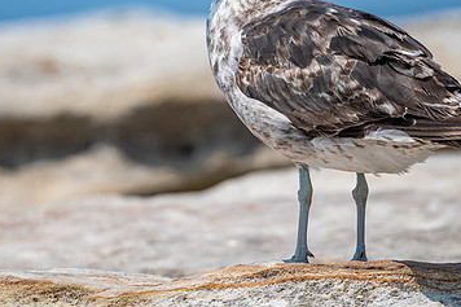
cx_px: 245
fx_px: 13759
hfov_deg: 1.9
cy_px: 114
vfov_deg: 1.3
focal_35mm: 1075
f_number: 5.6
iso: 125
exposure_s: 1/1600
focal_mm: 500
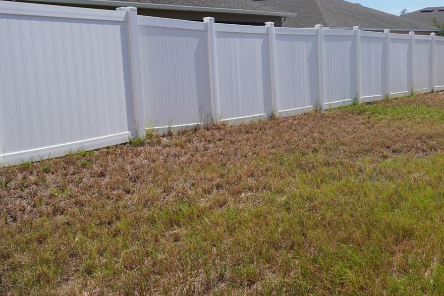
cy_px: 134
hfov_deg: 37.2
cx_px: 372
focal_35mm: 51
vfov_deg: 26.5
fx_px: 628
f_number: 5
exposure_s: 1/1000
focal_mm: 19
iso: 100
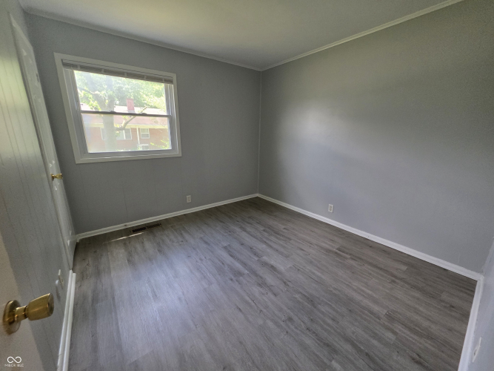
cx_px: 247
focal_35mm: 13
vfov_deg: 89.9
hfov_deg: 106.2
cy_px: 186
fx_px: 185
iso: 160
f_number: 1.9
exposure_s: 1/120
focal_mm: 2.2
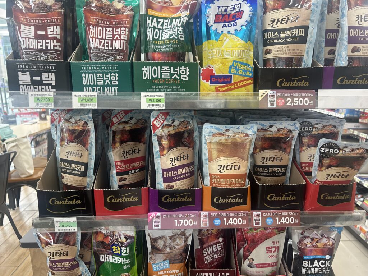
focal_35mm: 26
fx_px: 276
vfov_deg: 53.1
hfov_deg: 67.3
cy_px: 138
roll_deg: +0.5
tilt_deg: -12.8
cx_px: 184
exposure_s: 1/120
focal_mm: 5.7
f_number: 1.5
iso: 125
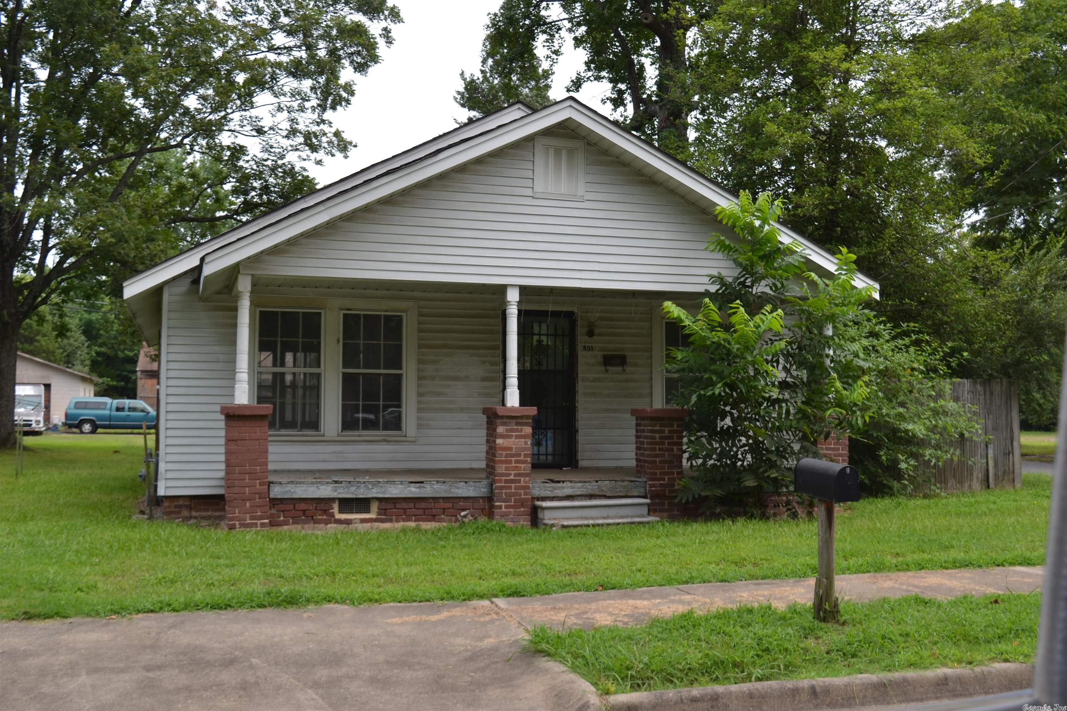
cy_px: 356
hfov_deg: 49.6
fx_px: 1156
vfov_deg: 34.2
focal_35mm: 39
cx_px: 534
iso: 100
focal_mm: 26
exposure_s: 1/200
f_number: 6.3
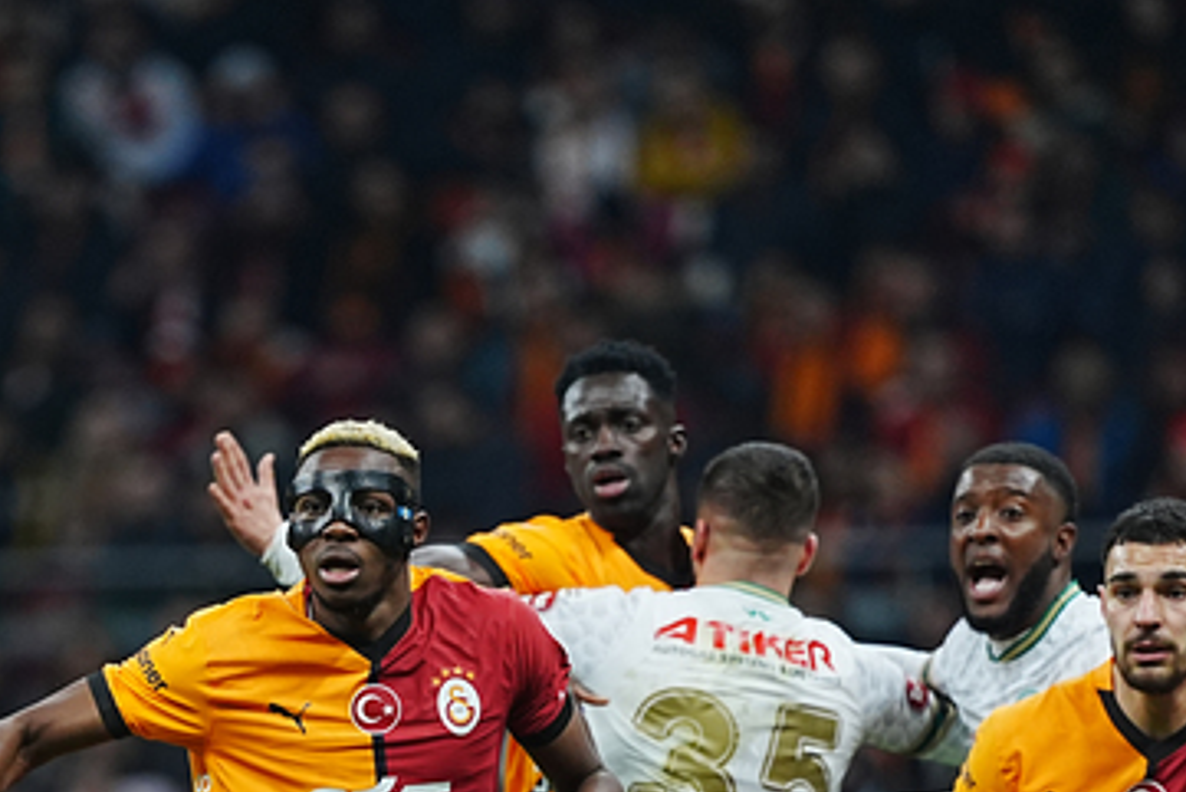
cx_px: 233
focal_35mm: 664
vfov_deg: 2.1
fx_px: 21883
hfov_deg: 3.1
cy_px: 863
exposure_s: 1/1600
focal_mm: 300
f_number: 2.8
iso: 1250
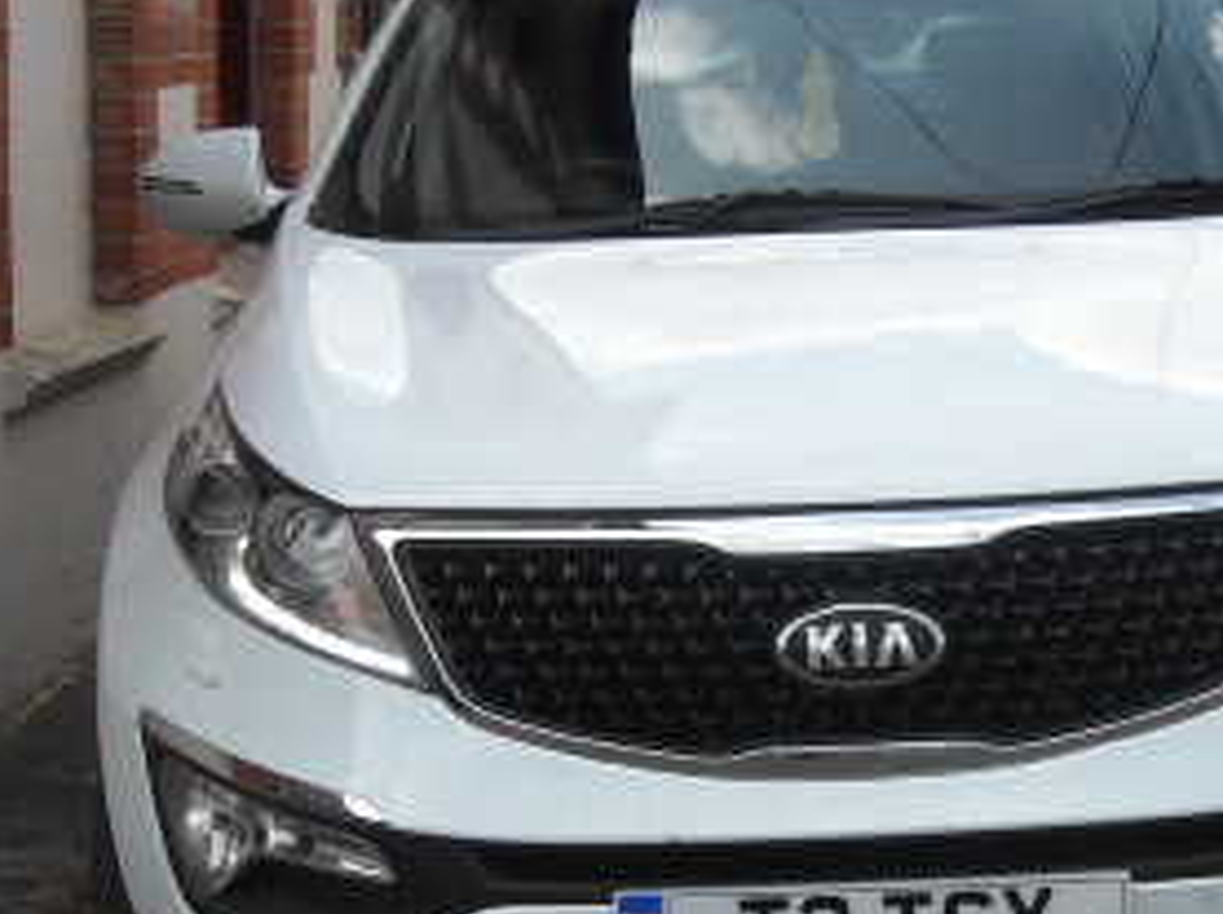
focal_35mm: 81
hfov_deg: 24.1
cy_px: 583
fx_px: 2858
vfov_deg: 18.1
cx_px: 804
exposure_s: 1/192
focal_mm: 5.7
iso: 64
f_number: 5.6
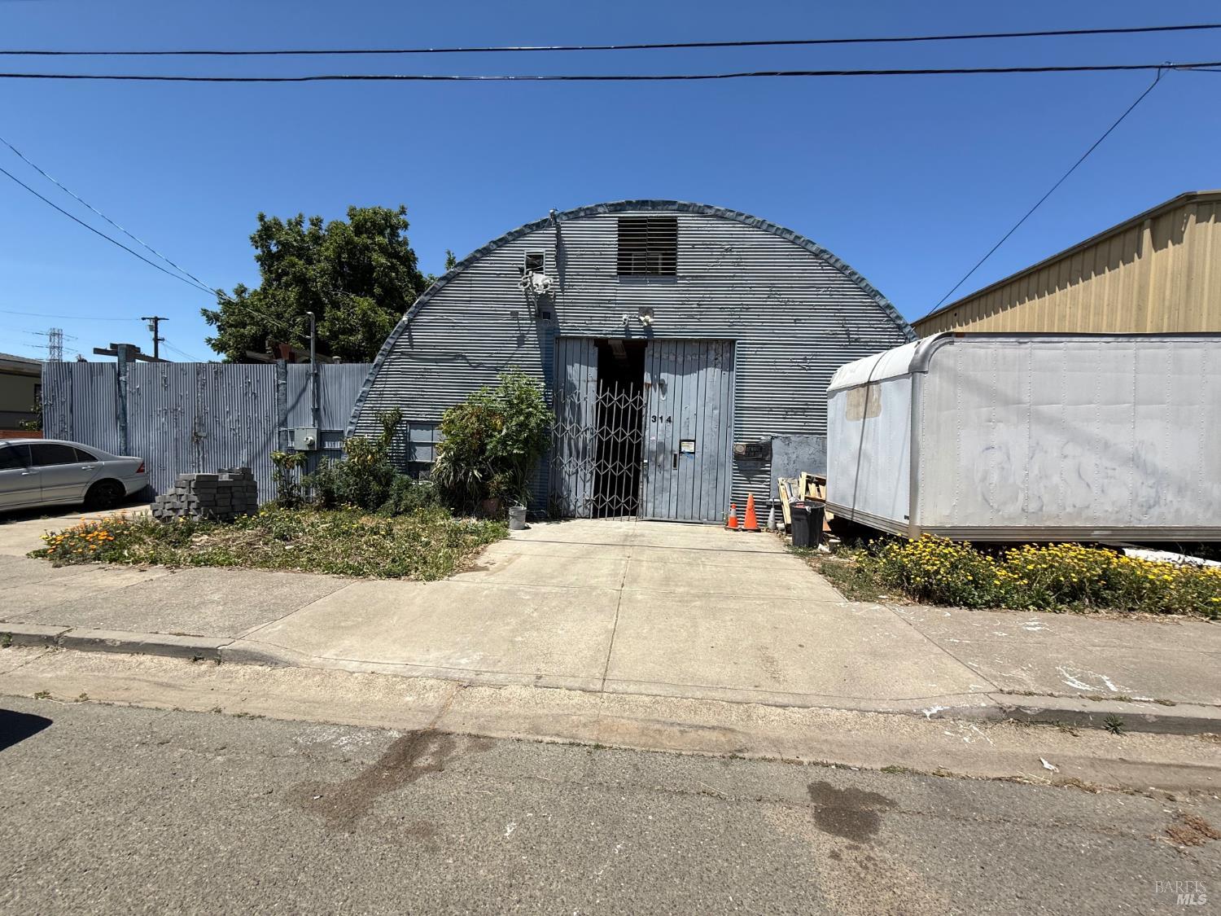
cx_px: 610
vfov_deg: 85.7
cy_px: 458
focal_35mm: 14
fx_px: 494
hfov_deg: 102.1
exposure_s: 1/2165
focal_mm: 2.22
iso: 50
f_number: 2.2
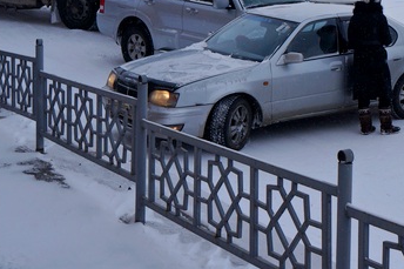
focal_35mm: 73
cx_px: 396
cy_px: -19
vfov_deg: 18.0
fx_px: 821
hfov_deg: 26.3
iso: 200
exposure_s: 1/500
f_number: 8
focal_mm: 21
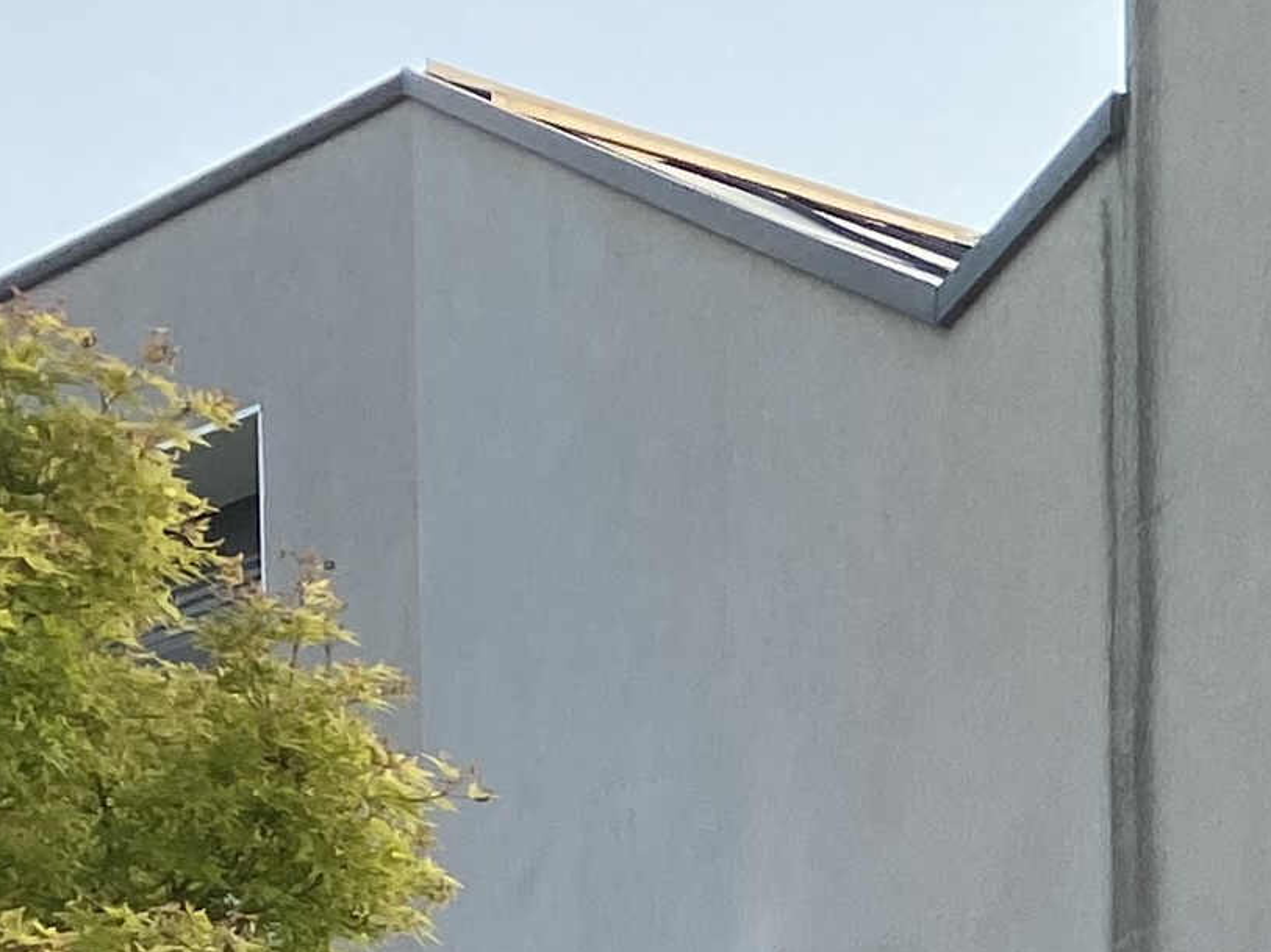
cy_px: 2284
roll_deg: -1.3
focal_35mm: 129
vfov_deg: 10.0
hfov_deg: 13.1
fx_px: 4734
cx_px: 2587
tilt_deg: -3.0
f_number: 1.8
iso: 32
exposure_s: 1/1218
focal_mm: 4.25
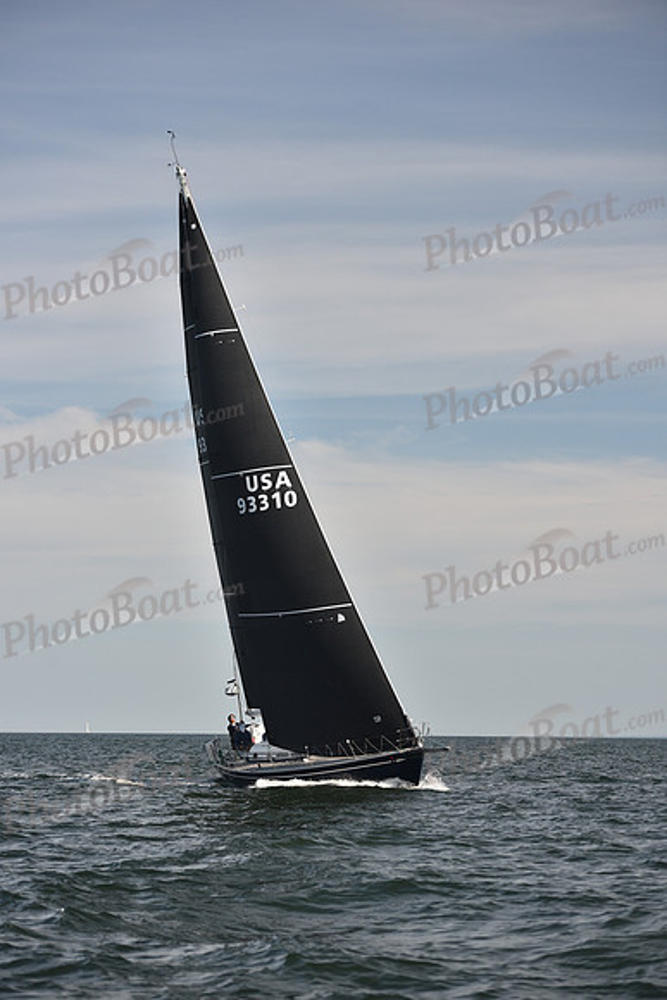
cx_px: 334
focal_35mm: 86
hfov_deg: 15.9
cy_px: 500
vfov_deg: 23.6
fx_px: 2388
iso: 250
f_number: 3.5
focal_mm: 86
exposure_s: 1/1250
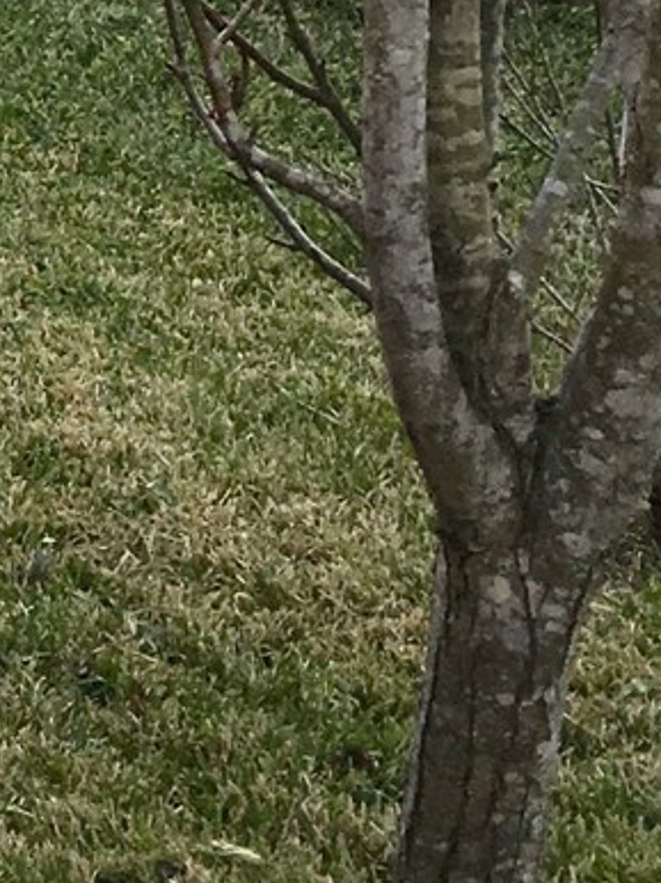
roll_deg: -0.7
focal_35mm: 154
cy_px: -503
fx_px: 3925
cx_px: -897
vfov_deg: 12.1
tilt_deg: -2.1
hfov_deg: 8.8
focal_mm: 4.15
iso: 25
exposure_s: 1/222
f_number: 2.2
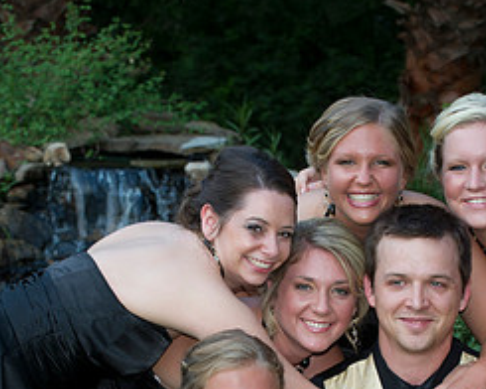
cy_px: 357
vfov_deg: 7.7
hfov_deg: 9.7
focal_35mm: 200
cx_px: 256
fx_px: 2877
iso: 800
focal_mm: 90
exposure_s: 1/160
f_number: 5.6
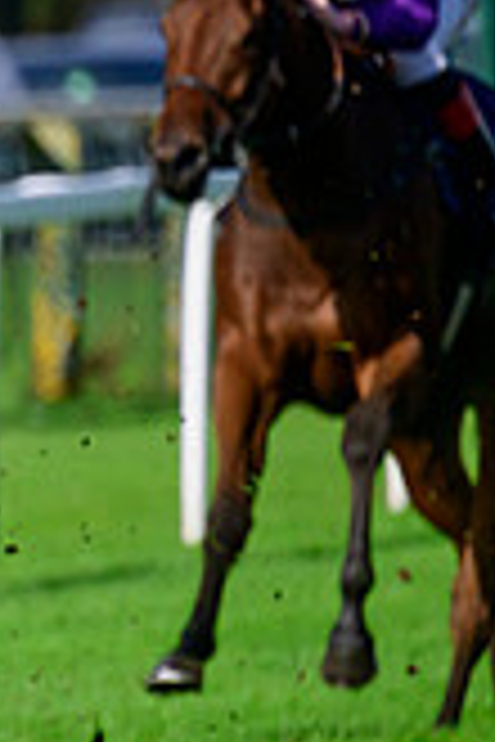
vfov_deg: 1.3
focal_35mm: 1559
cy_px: 443
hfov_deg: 0.9
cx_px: -884
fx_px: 32152
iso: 400
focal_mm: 400
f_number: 5.6
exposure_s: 1/2500
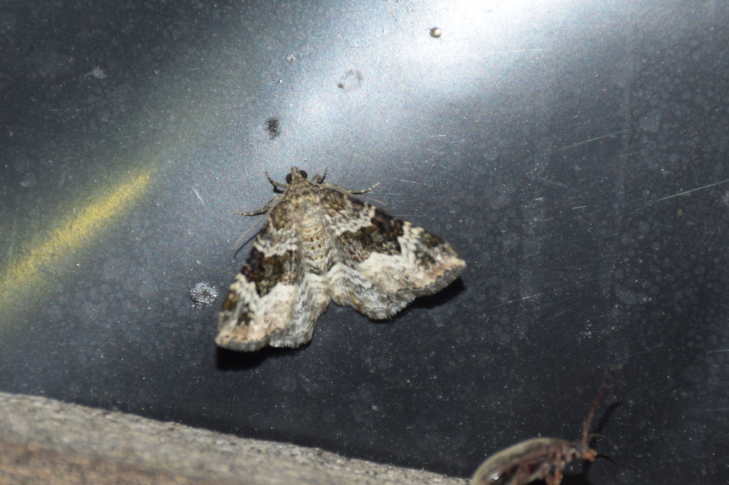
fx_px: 3947
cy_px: 242
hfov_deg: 10.6
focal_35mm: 195
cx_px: 364
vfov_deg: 7.0
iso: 320
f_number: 7.1
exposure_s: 1/60
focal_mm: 130
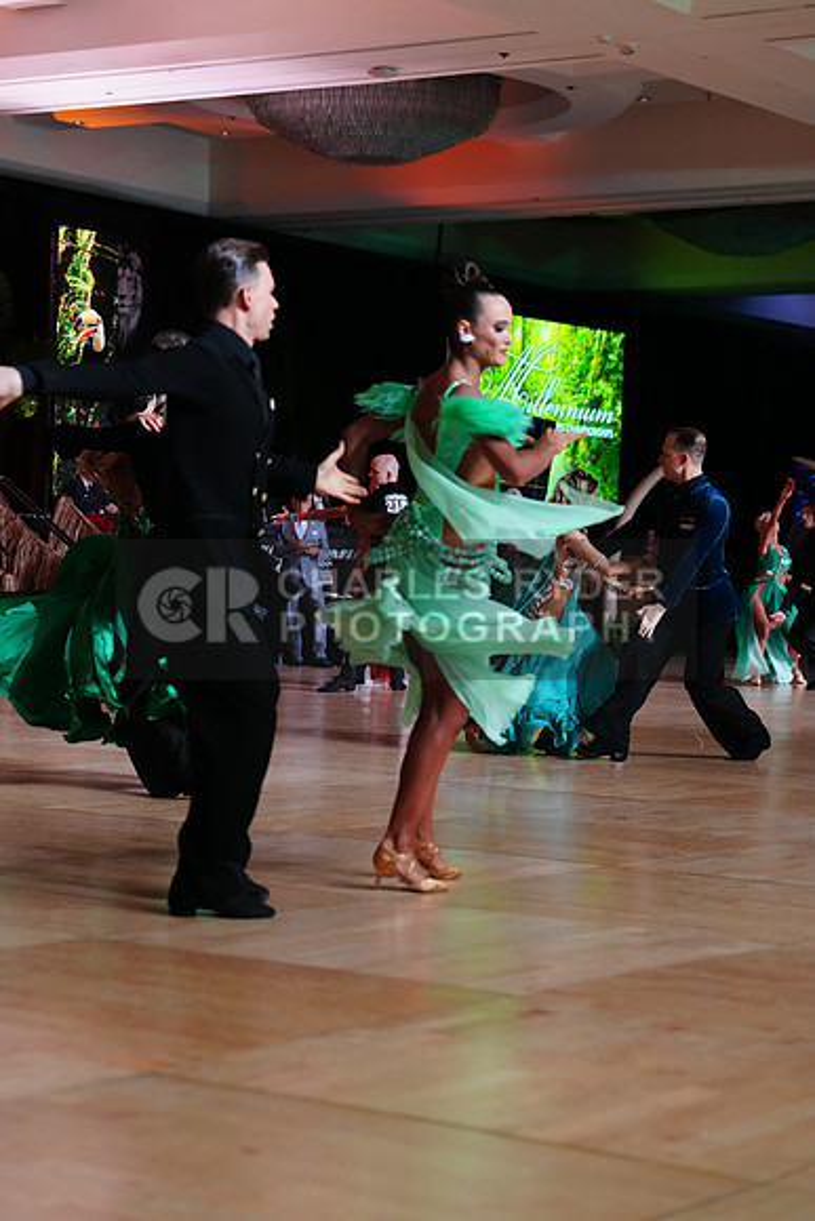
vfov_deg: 26.3
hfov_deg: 17.7
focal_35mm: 77
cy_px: 610
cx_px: 408
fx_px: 2613
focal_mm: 77
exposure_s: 1/400
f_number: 4
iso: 4000
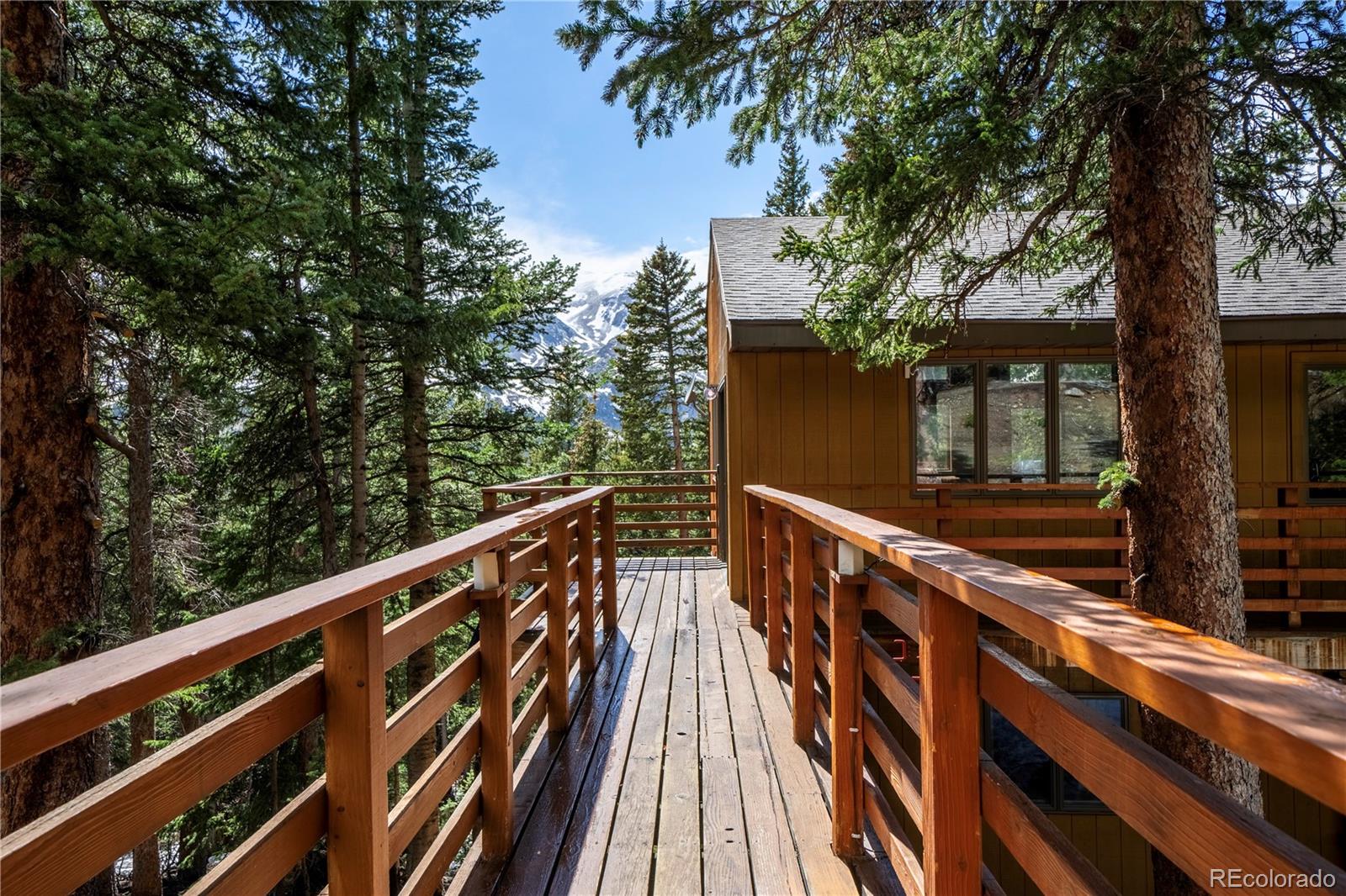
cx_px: 673
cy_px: 448
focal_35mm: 24
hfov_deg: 73.8
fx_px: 897
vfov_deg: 53.1
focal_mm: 24
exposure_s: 1/8000
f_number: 8
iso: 400
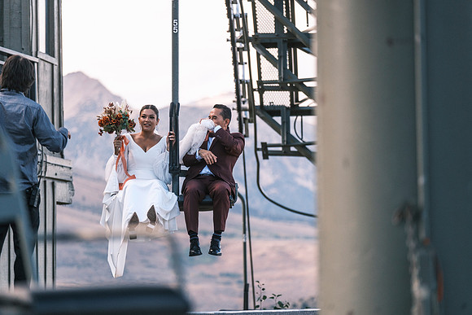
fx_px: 2754
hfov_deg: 9.8
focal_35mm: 210
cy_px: 158
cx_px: 236
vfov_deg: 6.5
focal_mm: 140
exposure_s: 1/1600
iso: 400
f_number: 2.8
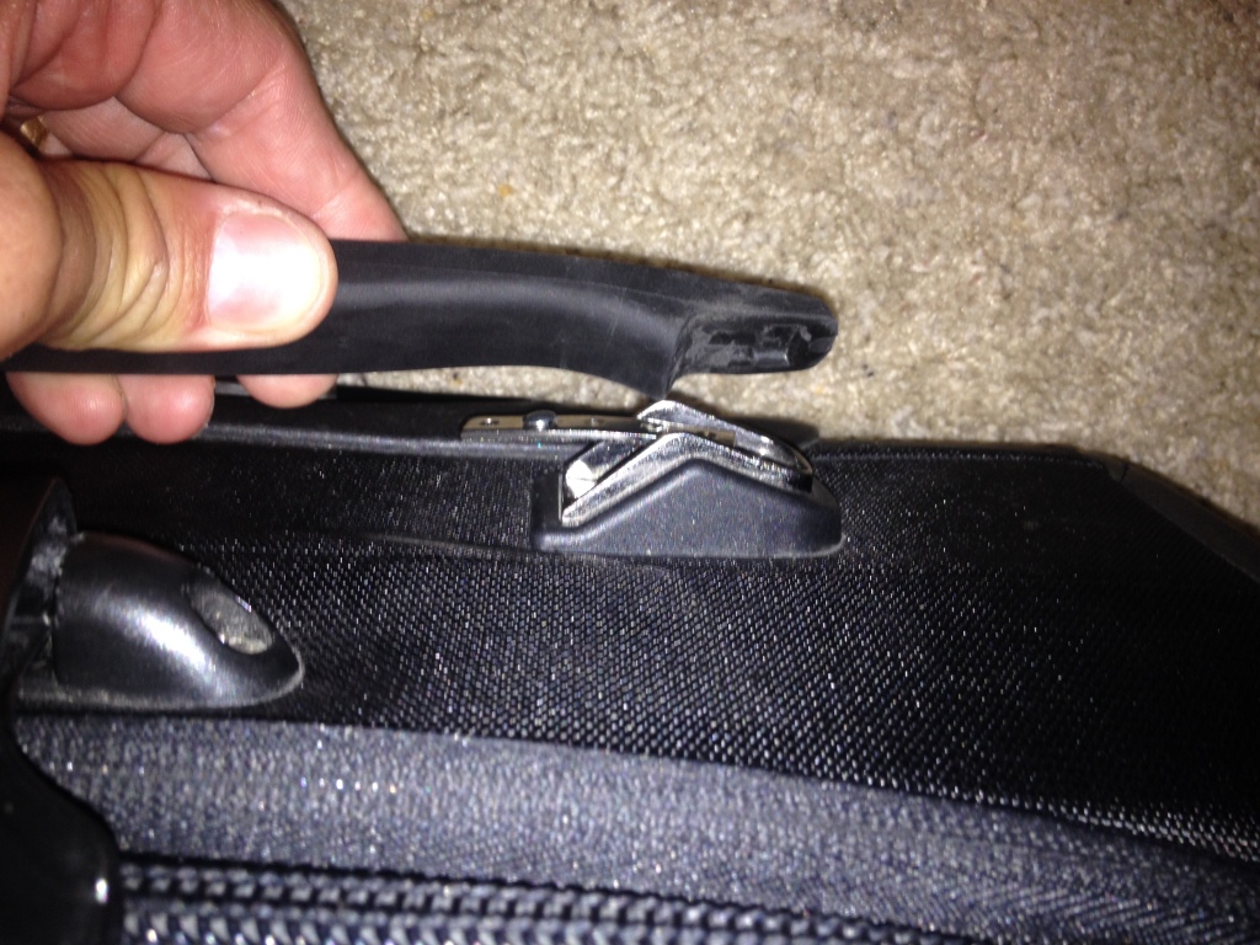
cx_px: 630
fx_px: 1274
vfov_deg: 40.7
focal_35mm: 35
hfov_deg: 52.6
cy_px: 472
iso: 50
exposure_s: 1/22
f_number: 2.4
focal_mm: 4.28
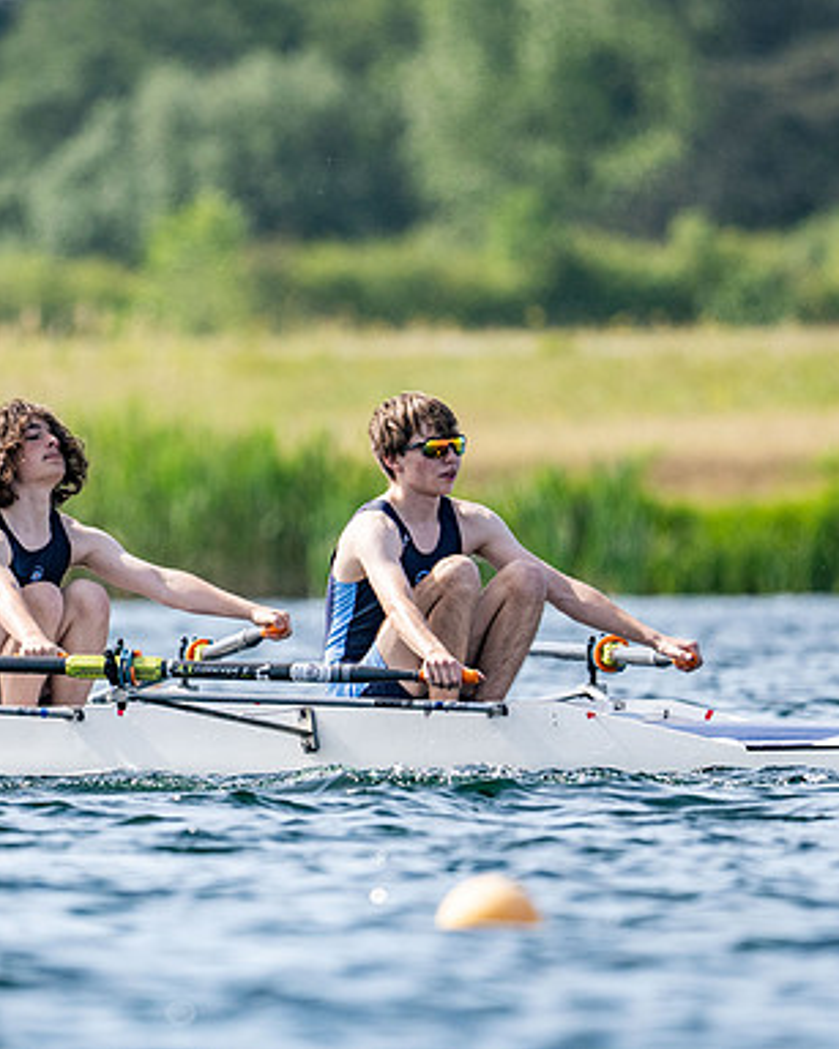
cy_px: 524
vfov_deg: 2.3
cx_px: 331
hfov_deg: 1.8
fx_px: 26425
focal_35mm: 851
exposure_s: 1/2500
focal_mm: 400
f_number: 4.5
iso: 320
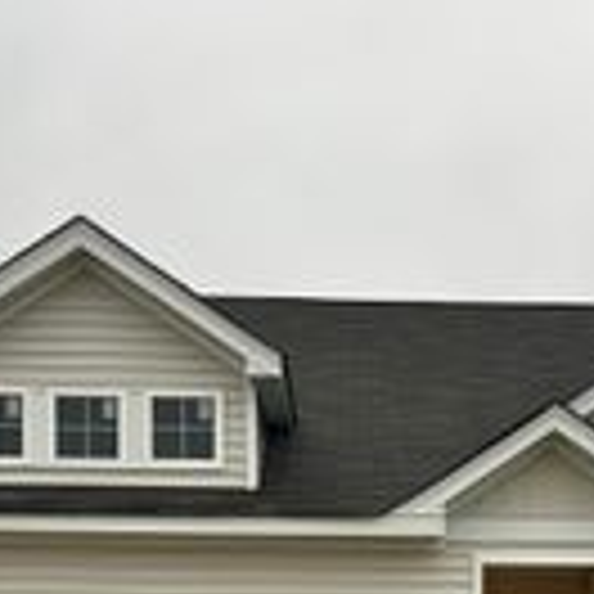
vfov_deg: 18.8
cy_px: 718
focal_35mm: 87
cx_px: 454
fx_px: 1689
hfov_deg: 19.8
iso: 40
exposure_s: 1/243
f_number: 1.5
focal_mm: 5.7
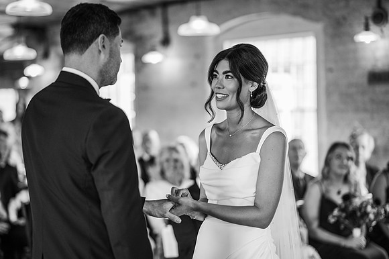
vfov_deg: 16.1
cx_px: 194
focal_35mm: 85
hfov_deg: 23.9
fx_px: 918
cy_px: 130
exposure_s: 1/200
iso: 720
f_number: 2
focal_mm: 85
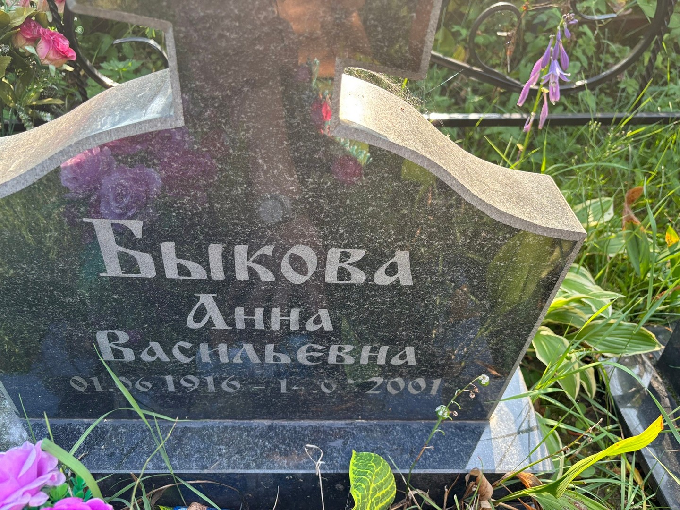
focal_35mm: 26
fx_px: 511
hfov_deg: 67.3
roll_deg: +0.7
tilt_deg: -40.1
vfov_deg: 53.1
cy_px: 255
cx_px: 340
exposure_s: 1/136
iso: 64
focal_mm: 5.96
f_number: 1.6
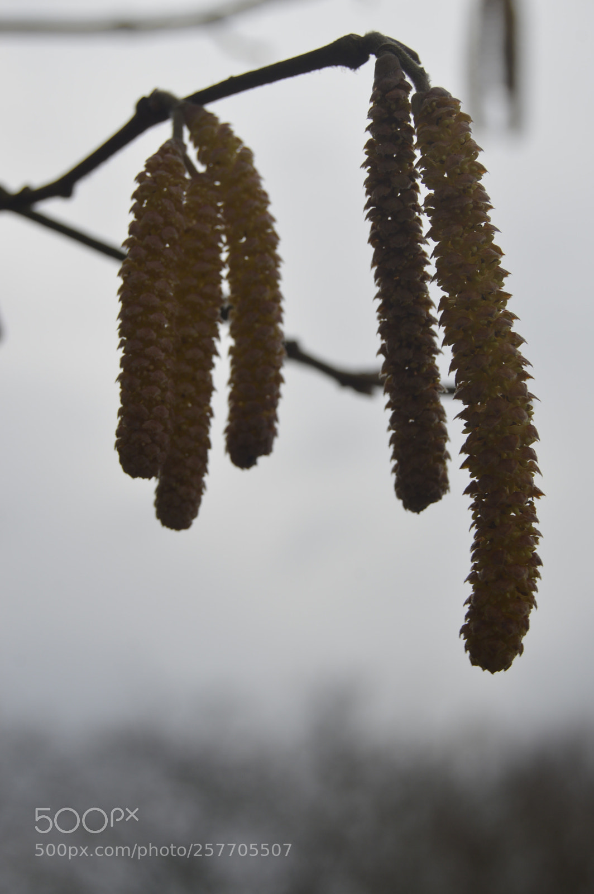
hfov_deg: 18.9
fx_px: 1785
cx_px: 297
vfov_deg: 28.1
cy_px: 447
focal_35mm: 72
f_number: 9
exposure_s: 1/320
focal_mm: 48
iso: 100
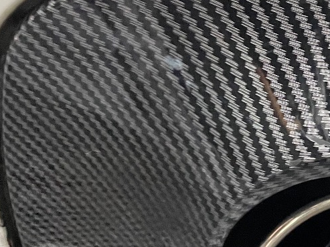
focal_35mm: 76
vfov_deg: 19.3
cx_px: 479
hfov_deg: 21.9
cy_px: 149
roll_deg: -1.4
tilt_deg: -24.4
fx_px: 724
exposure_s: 1/40
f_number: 1.6
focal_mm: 4.2
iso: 400
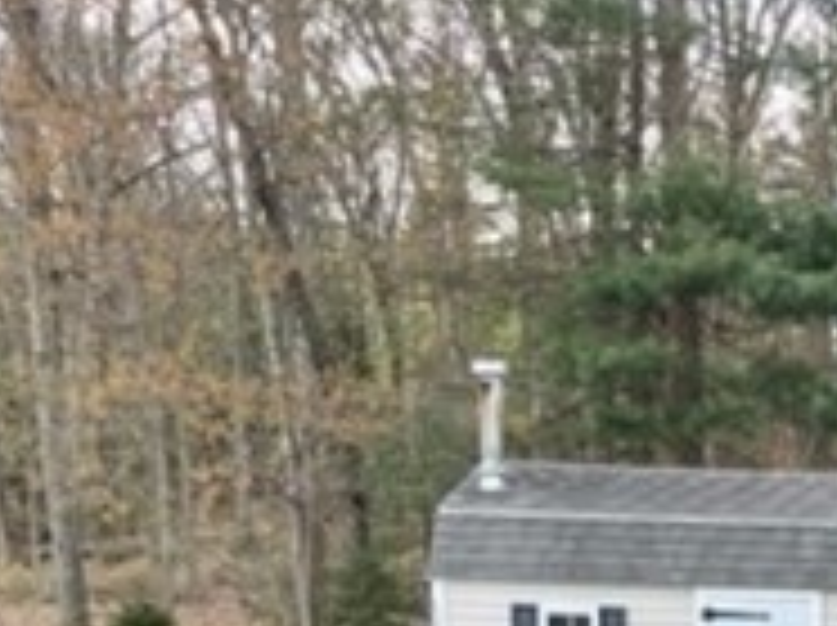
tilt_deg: -13.3
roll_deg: -1.8
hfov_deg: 22.5
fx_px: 2028
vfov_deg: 16.1
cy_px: 928
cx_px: 810
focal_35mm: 84
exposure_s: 1/212
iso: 32
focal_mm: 5.1
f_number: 1.6
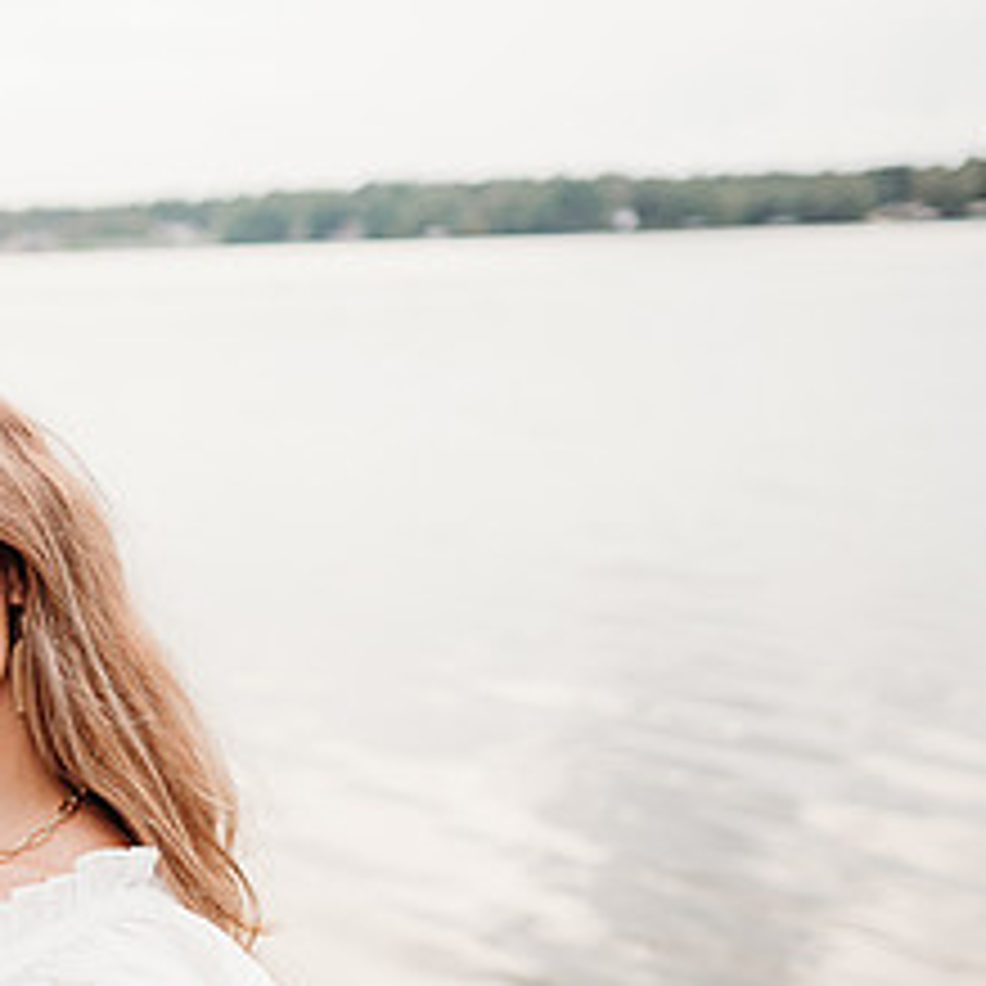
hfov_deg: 29.5
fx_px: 1740
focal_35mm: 54
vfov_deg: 31.3
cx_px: -5
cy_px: 673
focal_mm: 24
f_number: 2.2
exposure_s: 1/400
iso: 200
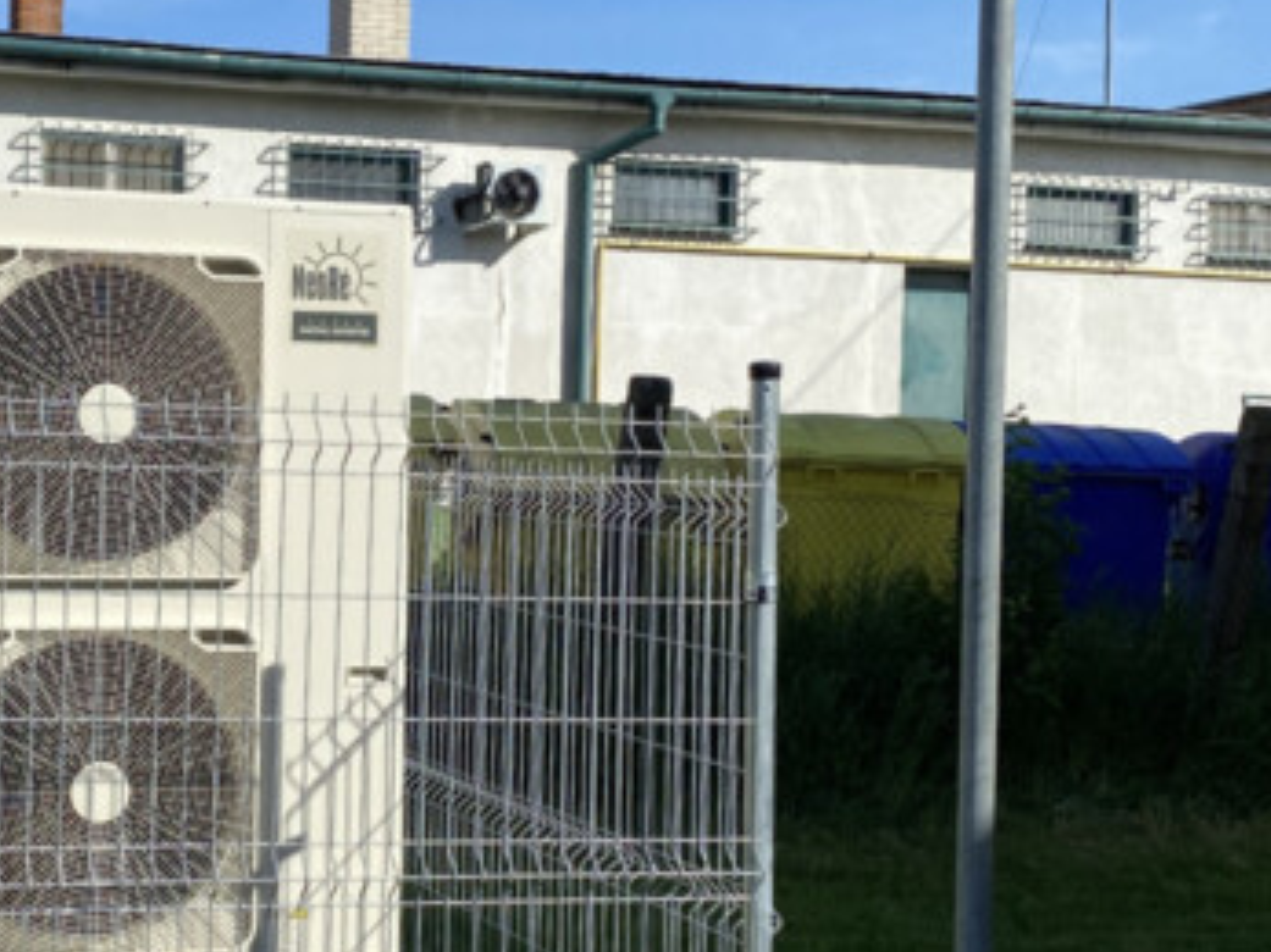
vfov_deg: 31.8
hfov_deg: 39.9
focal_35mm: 45
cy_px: 652
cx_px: 205
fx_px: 1652
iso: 32
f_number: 1.8
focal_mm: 4.2
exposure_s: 1/2755
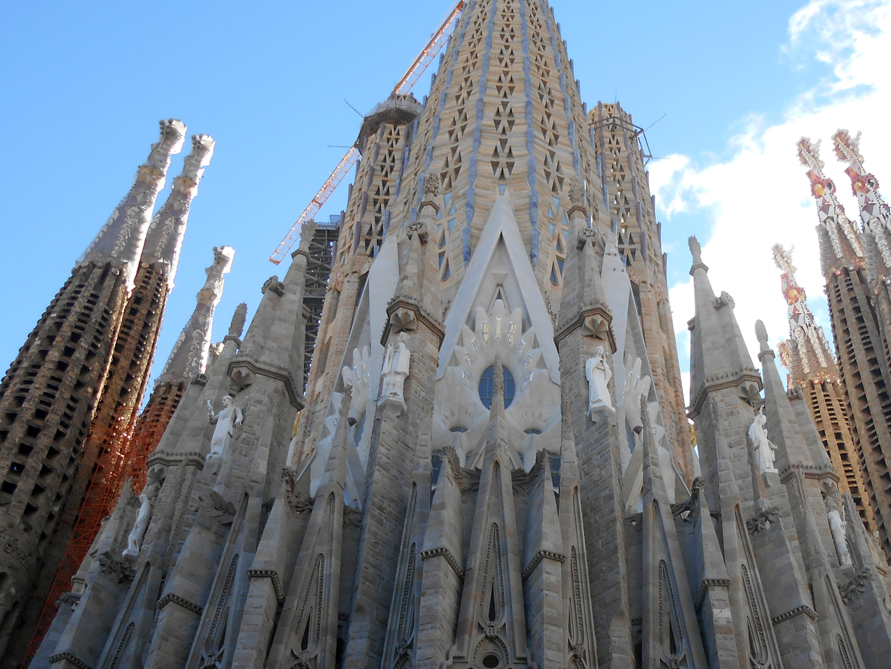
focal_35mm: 41
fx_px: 1055
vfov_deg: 35.0
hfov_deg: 45.4
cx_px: 551
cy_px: 415
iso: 80
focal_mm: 4.6
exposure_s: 1/320
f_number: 3.2
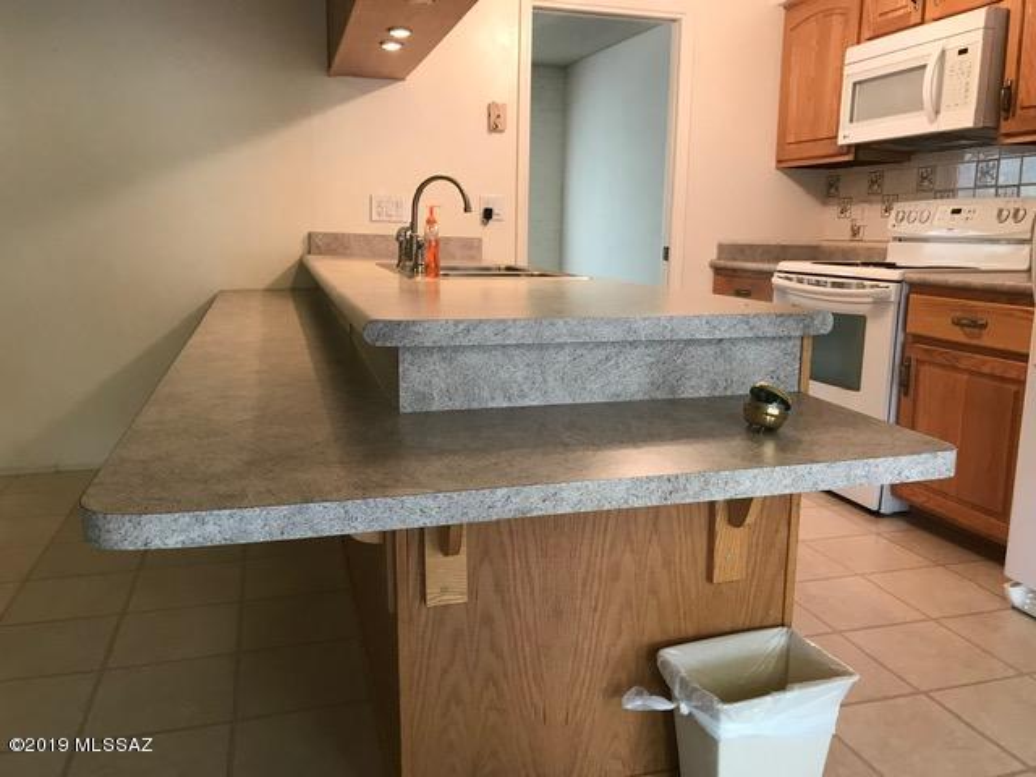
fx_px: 838
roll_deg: -0.2
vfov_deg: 49.7
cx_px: 518
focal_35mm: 28
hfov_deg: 63.4
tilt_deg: -9.6
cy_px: 388
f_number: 1.8
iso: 40
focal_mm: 3.99
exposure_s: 1/24
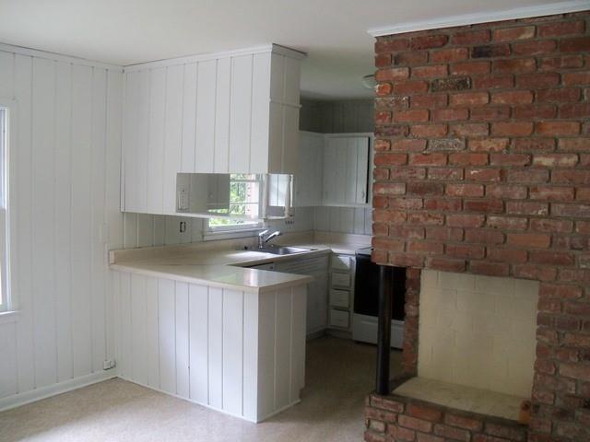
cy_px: 221
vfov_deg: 40.7
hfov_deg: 52.6
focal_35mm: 35
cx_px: 295
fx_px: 597
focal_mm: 6.2
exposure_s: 1/40
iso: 250
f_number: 3.5
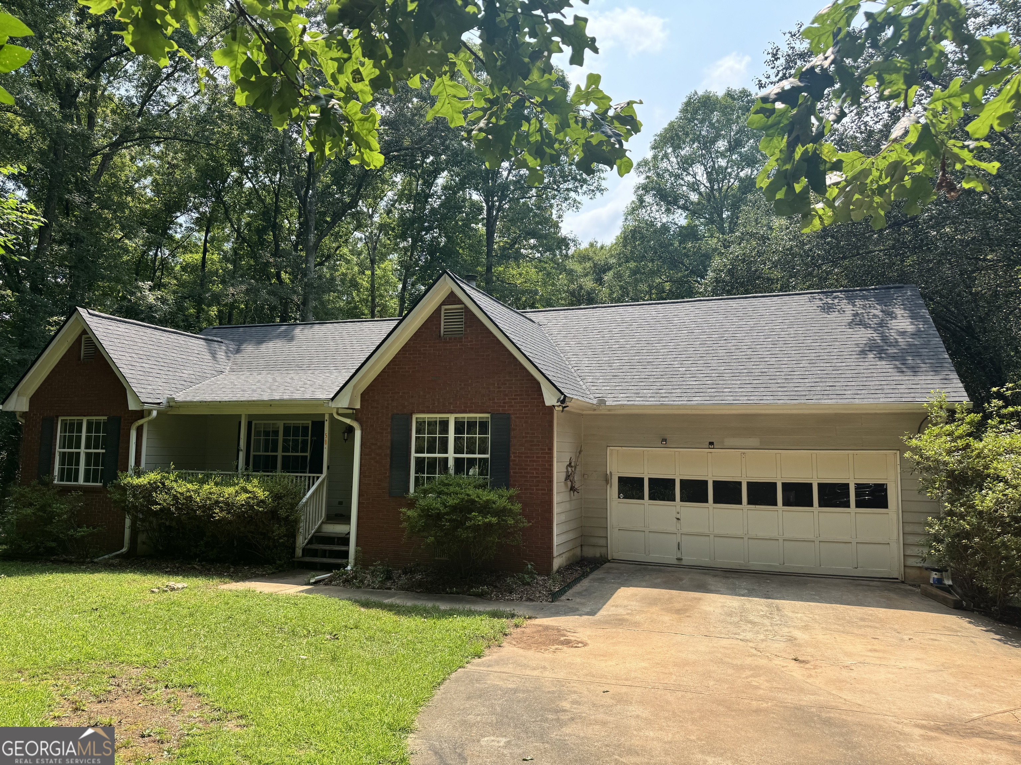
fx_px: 708
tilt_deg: +4.6
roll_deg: -0.8
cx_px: 510
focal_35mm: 24
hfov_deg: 71.6
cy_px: 382
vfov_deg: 56.8
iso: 80
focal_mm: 6.76
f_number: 1.78
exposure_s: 1/1818
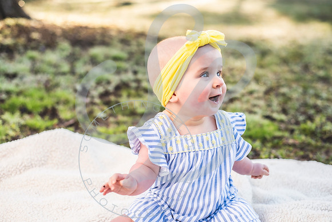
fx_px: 461
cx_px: 166
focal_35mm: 50
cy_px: 111
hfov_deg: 39.6
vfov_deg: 27.0
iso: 100
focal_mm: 50
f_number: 2.8
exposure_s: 1/320
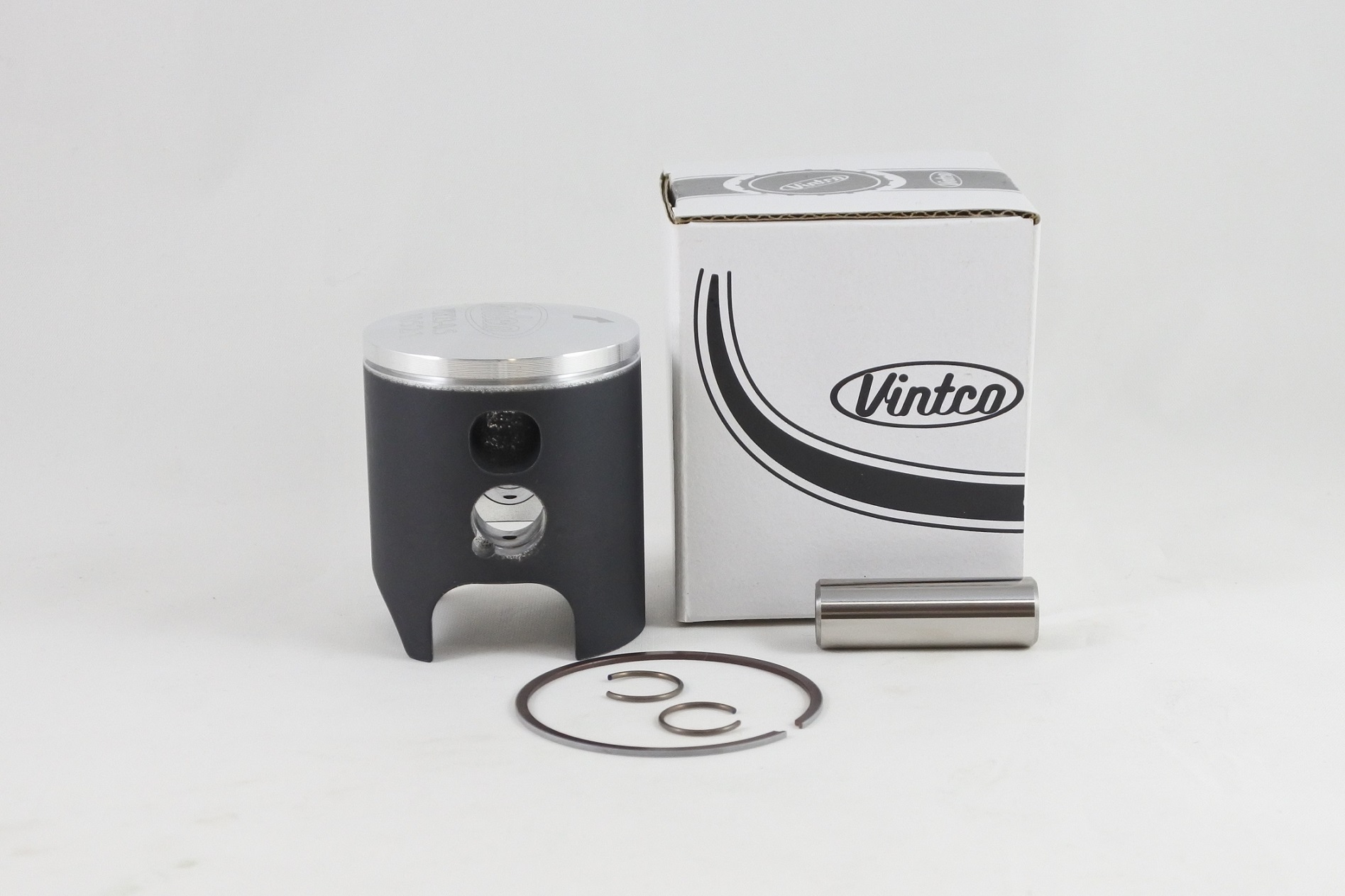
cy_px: 448
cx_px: 672
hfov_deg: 42.7
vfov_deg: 29.2
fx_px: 1718
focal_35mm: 46
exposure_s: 1/125
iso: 560
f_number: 4.5
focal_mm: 17.2
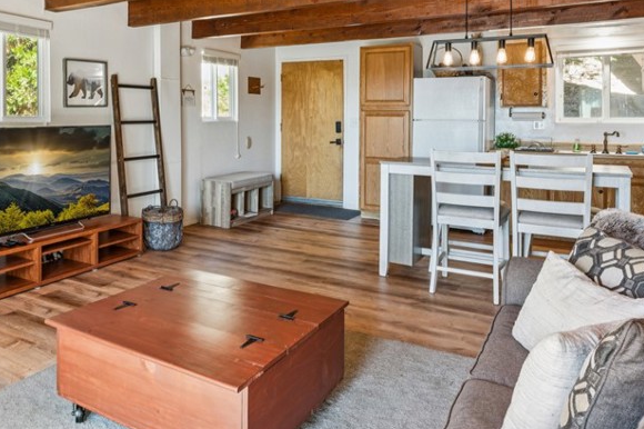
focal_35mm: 31
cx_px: 152
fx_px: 549
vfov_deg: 41.8
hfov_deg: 57.3
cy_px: 124
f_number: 13
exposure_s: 1.3
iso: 100
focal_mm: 17.4
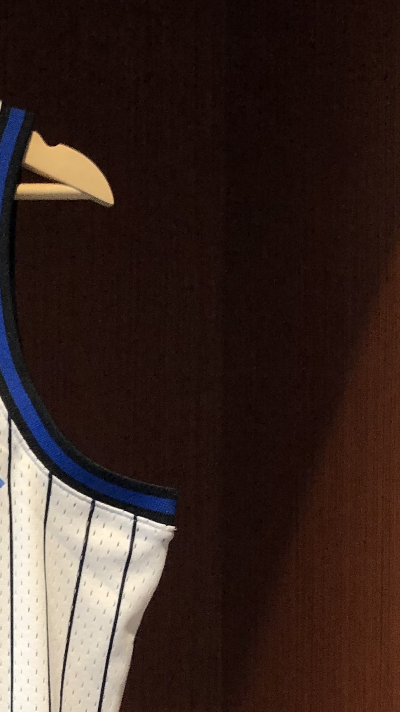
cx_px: -236
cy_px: 526
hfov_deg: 14.1
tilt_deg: +0.1
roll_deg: +0.9
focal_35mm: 79
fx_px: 1489
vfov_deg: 26.5
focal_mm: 3.99
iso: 20
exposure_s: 1/30
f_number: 1.8
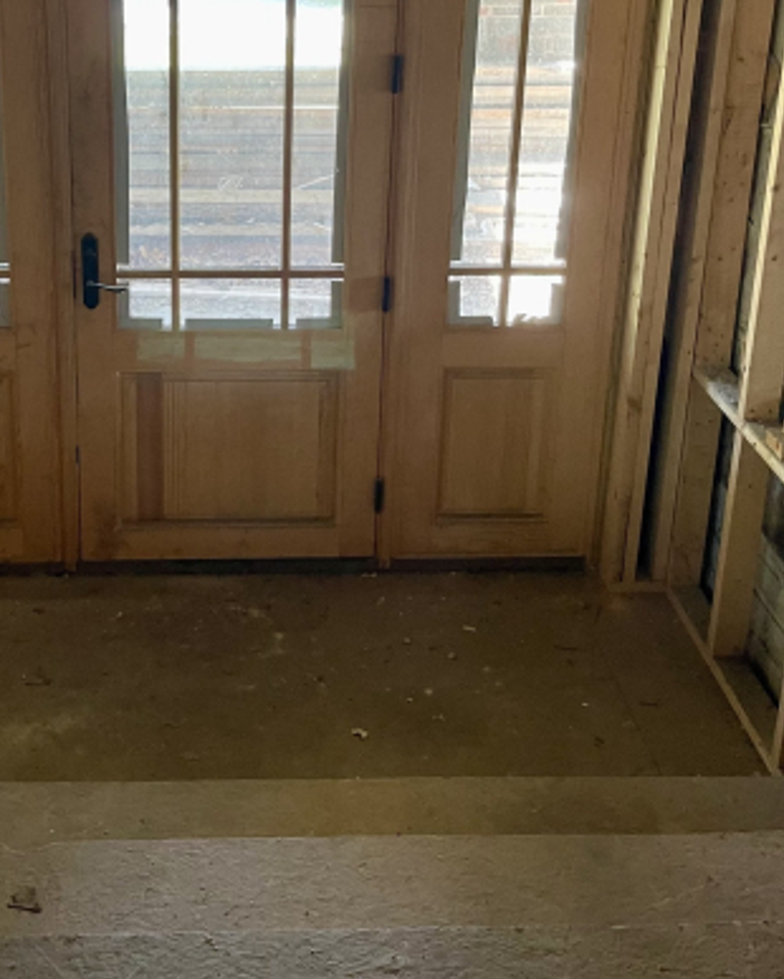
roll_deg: -1.2
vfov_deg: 41.6
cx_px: 255
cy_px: 173
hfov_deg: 35.3
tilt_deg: -16.5
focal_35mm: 42
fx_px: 1217
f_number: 1.6
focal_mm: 5.1
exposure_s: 1/60
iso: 160
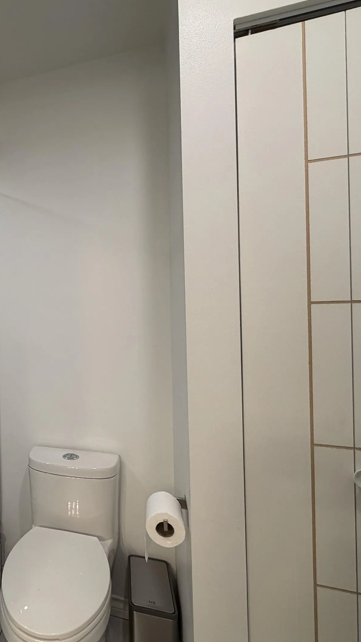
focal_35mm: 22
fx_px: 374
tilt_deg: -1.0
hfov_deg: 44.1
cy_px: 311
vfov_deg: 81.2
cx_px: 2
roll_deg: +0.7
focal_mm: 2.22
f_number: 2.2
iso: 160
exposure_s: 1/120
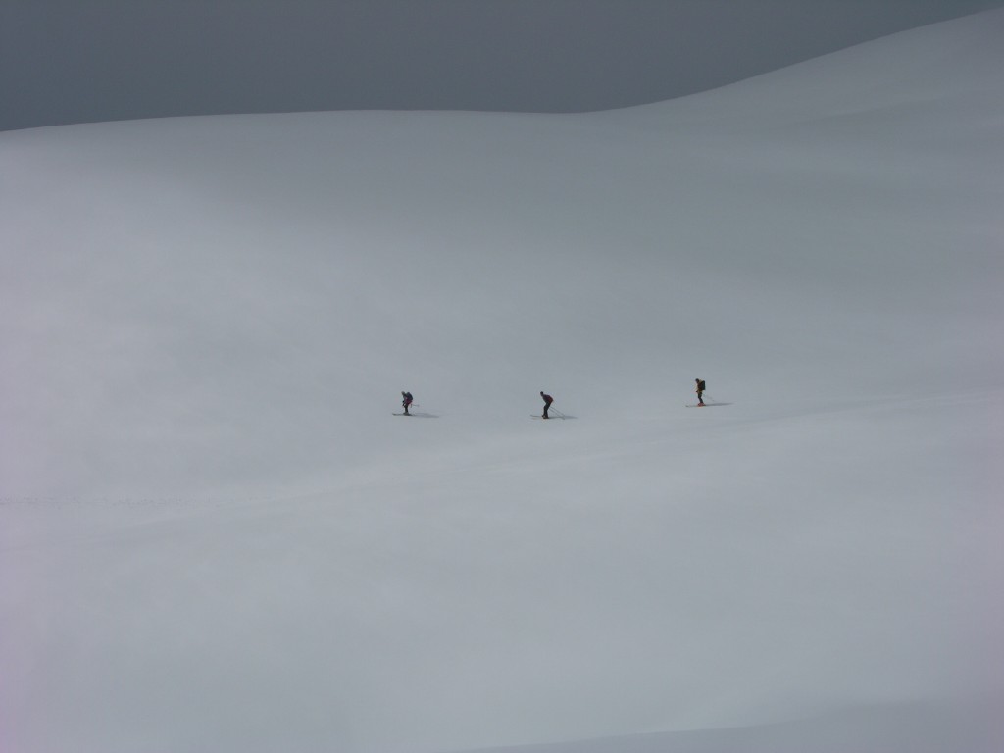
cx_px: 502
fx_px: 1798
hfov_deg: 31.2
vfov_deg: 23.7
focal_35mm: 62
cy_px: 376
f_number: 8
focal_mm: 15.7
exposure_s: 1/868
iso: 50
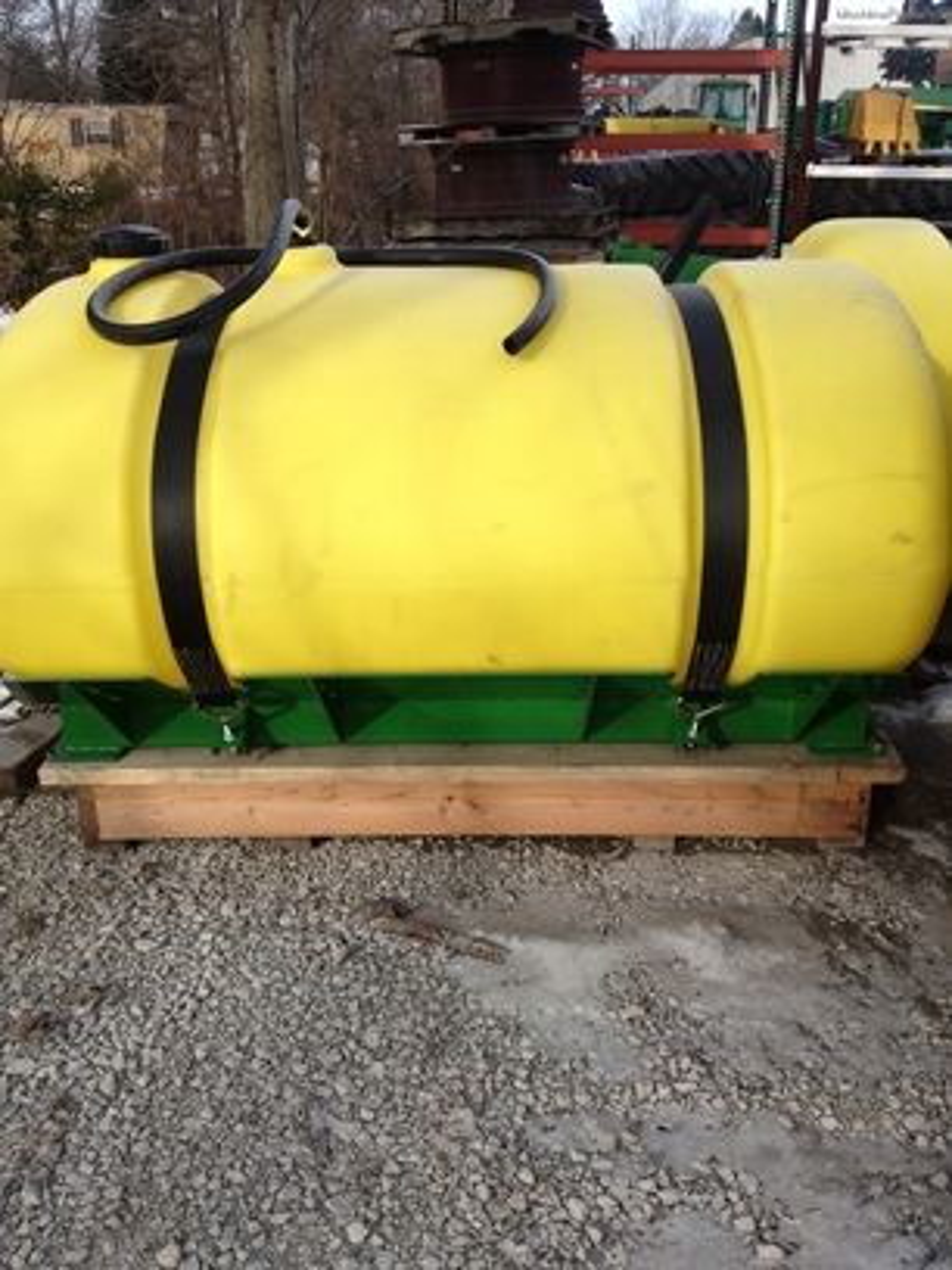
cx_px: 476
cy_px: 635
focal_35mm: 35
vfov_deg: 52.6
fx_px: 1283
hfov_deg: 40.7
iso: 50
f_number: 2.4
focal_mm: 4.28
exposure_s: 1/810
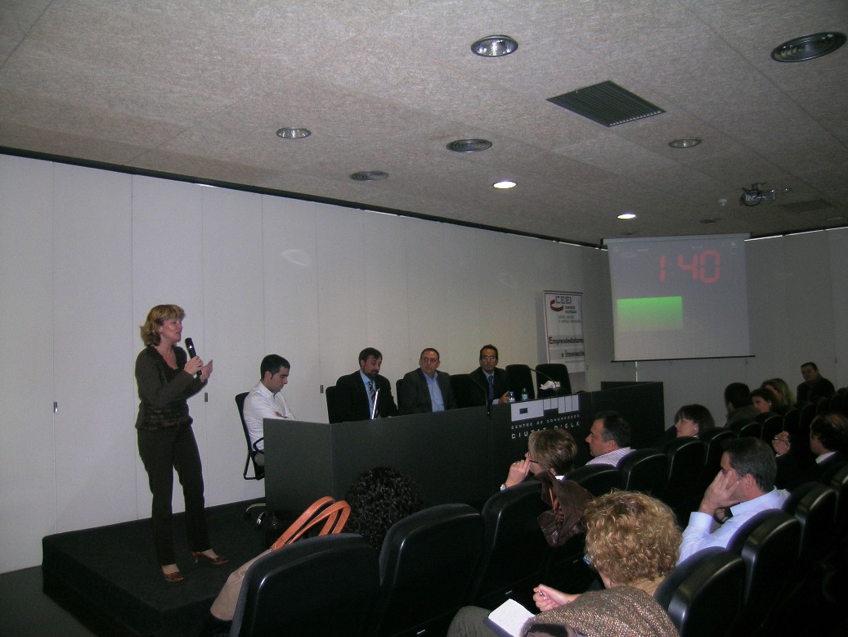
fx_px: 686
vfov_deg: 49.8
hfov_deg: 63.4
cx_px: 424
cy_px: 318
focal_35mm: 28
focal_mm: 5.8
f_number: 2.8
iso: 66
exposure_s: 1/60.1
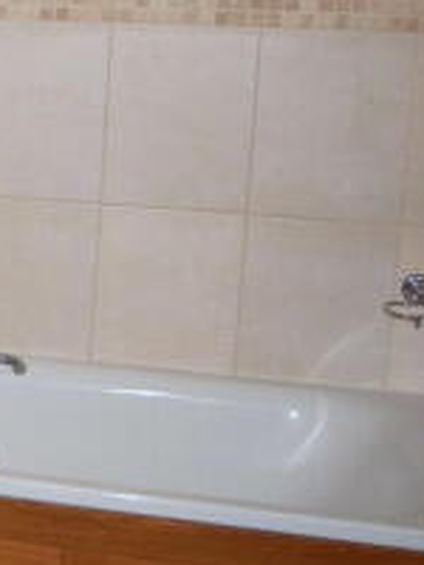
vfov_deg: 22.8
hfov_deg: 14.1
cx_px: -464
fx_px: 1388
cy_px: 155
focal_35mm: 85
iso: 200
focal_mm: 18
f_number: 3.5
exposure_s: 1/60
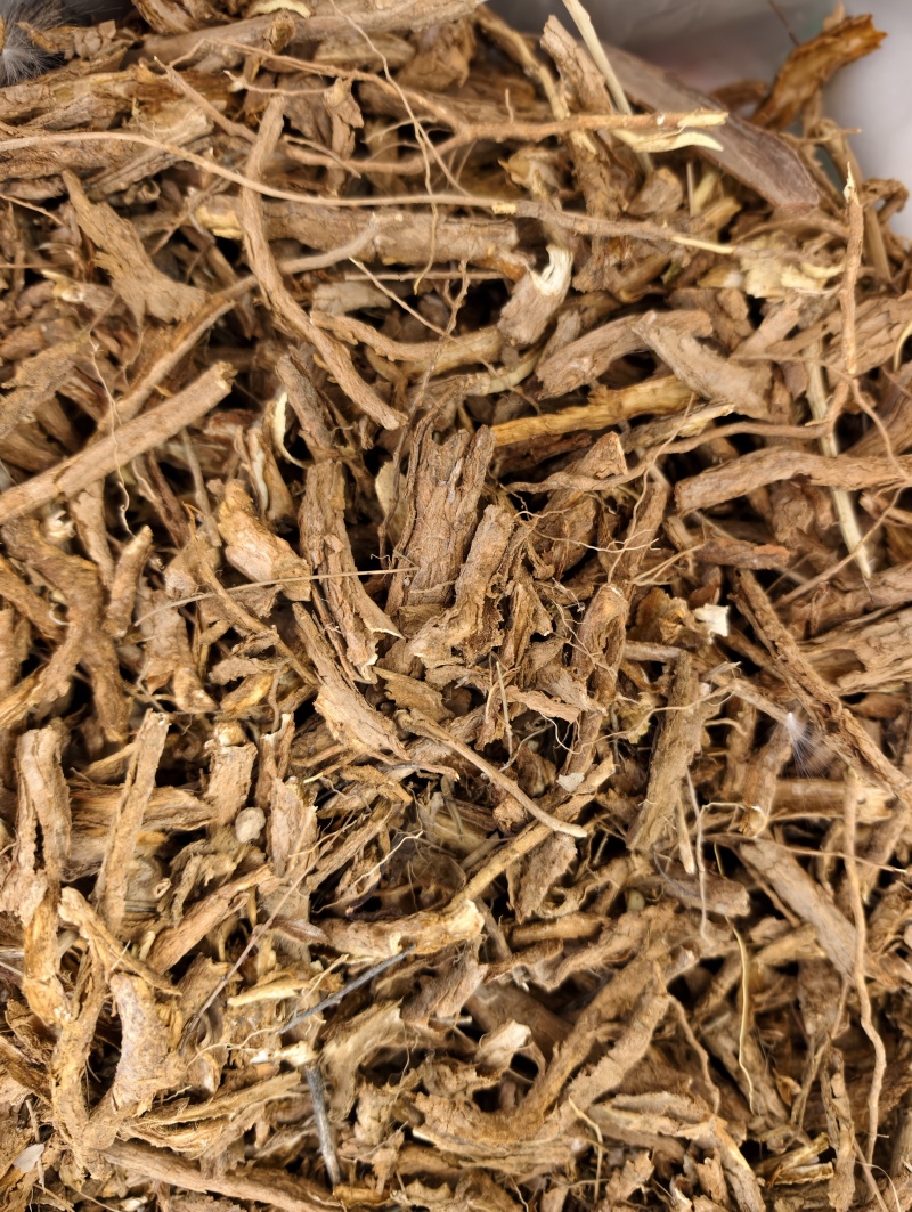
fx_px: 806
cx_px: 456
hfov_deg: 59.0
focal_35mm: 23
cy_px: 606
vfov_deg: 73.9
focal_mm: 6.25
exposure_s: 1/50
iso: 1510
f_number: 1.68
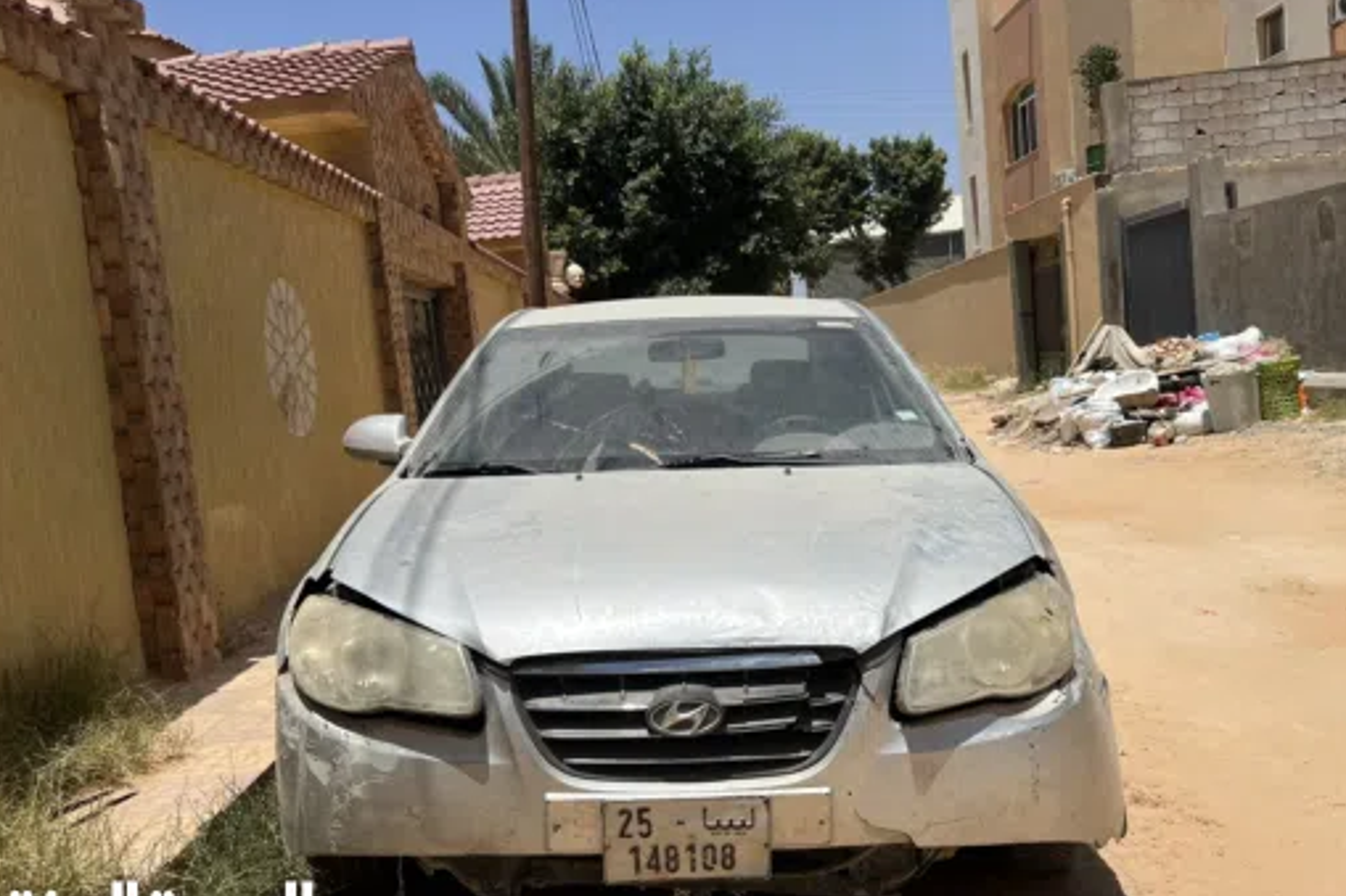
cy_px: 500
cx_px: 711
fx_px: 1271
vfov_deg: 38.8
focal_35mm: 34
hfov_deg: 55.8
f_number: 1.5
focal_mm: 5.7
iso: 50
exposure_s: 1/8696
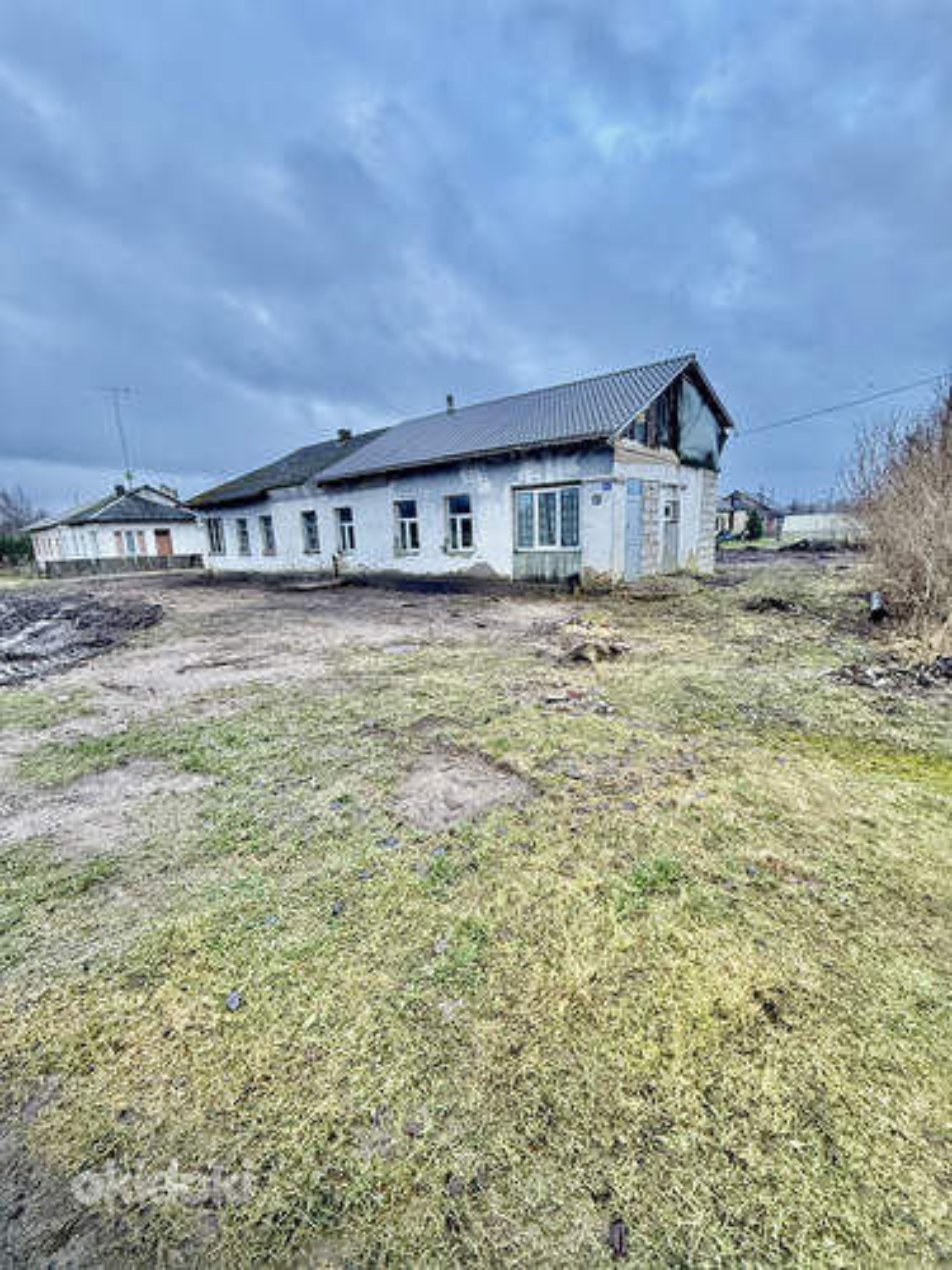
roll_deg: +2.5
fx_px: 513
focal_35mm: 14
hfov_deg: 85.7
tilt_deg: -10.6
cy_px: 635
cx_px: 476
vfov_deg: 102.1
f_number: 2.2
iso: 80
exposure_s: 1/99
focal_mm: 2.22
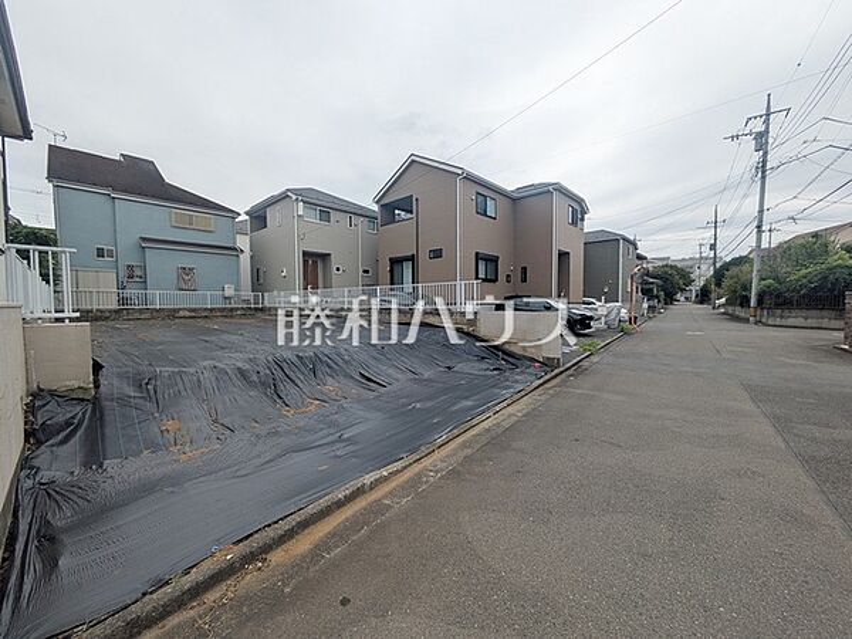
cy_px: 320
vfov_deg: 85.7
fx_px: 345
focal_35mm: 14
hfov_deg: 102.1
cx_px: 426
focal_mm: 1.83
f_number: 2.2
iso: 51
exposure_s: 1/770
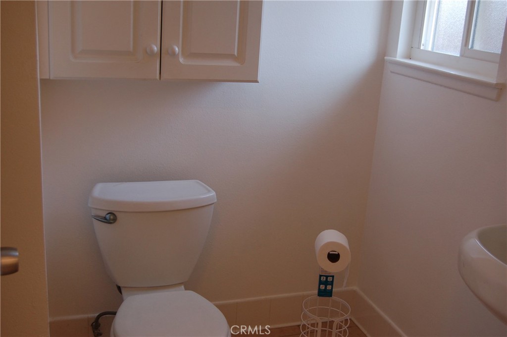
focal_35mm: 39
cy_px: 168
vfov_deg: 34.1
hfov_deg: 49.6
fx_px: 549
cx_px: 254
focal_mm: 26
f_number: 4.5
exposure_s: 1/80
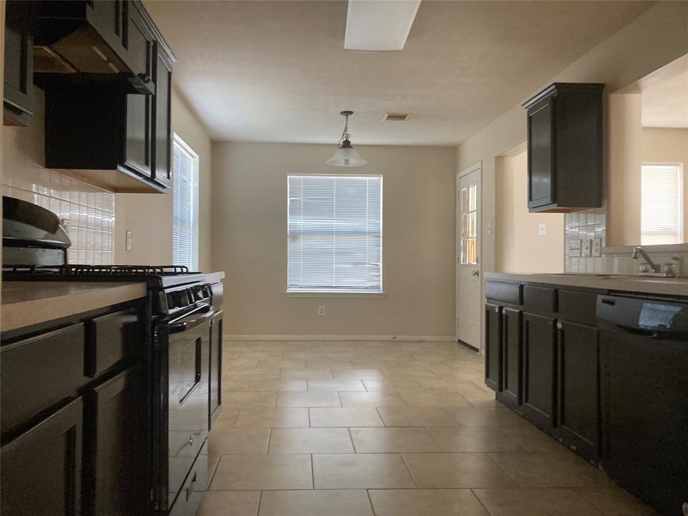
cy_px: 258
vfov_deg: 49.7
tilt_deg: +1.8
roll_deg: -1.2
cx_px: 344
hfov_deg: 63.4
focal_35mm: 28
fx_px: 557
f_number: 1.8
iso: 250
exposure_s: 1/60
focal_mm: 3.99
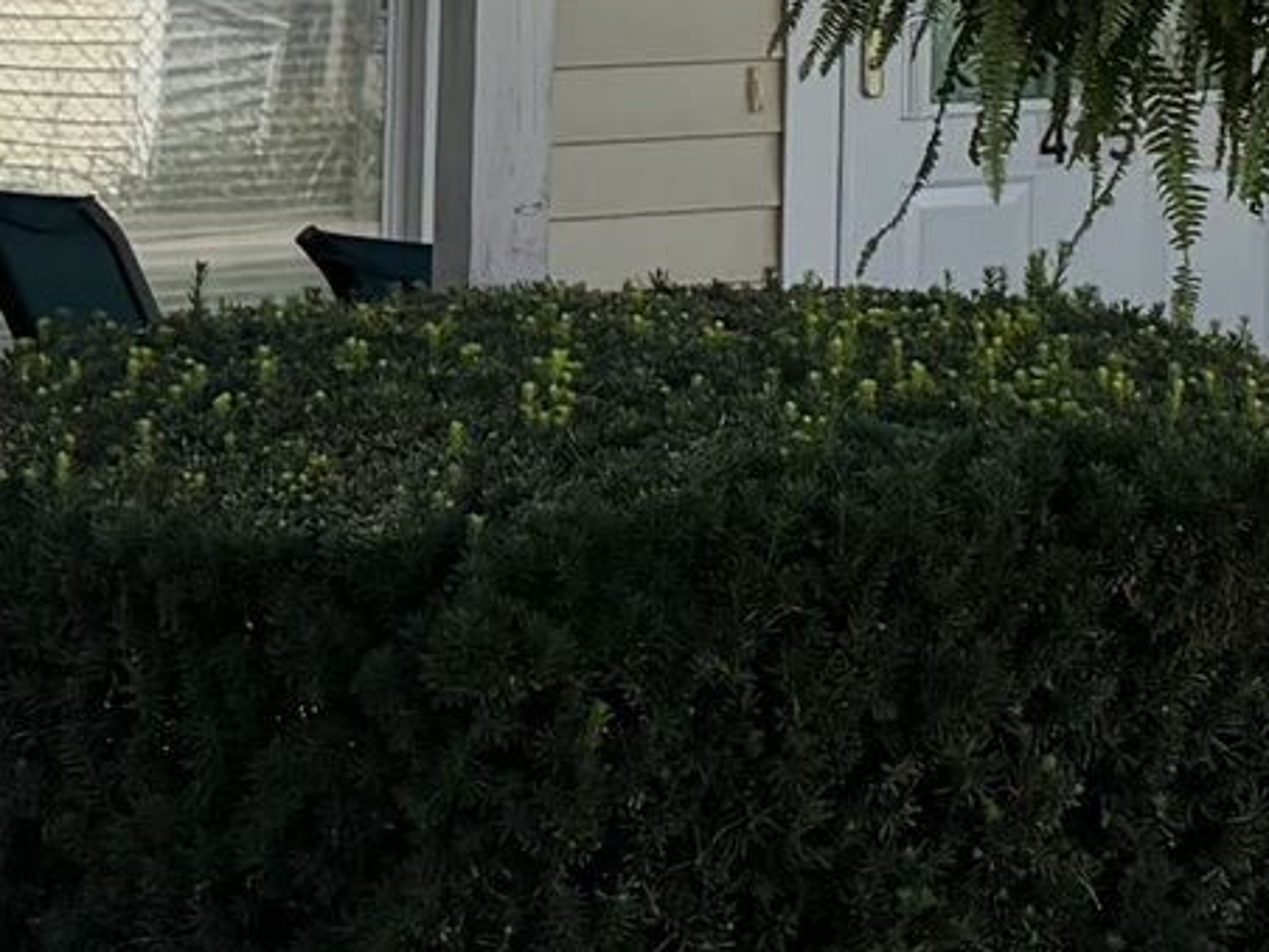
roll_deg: +0.9
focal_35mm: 163
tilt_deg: +3.7
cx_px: 2106
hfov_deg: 11.4
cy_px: -654
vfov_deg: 8.8
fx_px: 5975
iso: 100
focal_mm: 6.76
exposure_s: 1/3425
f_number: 1.78
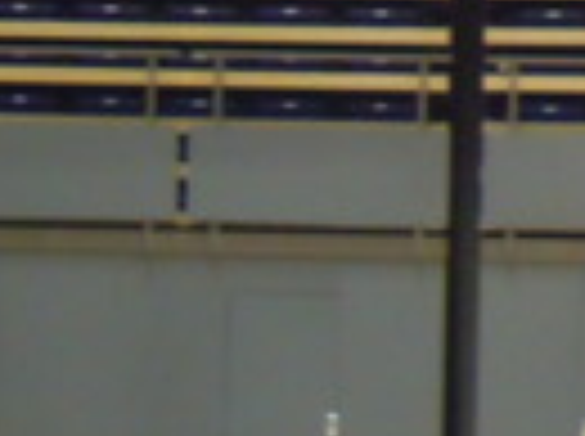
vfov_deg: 1.5
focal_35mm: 972
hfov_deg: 2.0
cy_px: 443
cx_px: -72
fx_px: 16396
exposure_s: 1/20
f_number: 5.6
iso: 800
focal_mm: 54
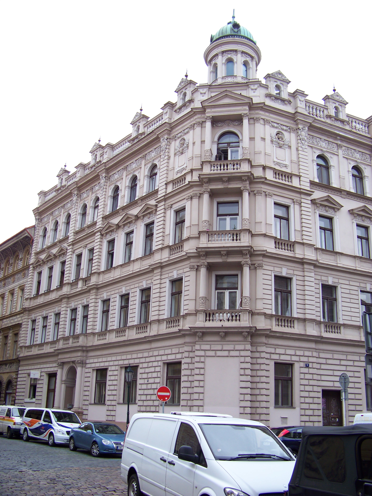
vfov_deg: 51.4
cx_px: 186
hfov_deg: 39.7
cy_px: 248
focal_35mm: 36
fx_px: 516
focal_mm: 5.85
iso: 64
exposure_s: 1/250
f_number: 2.8
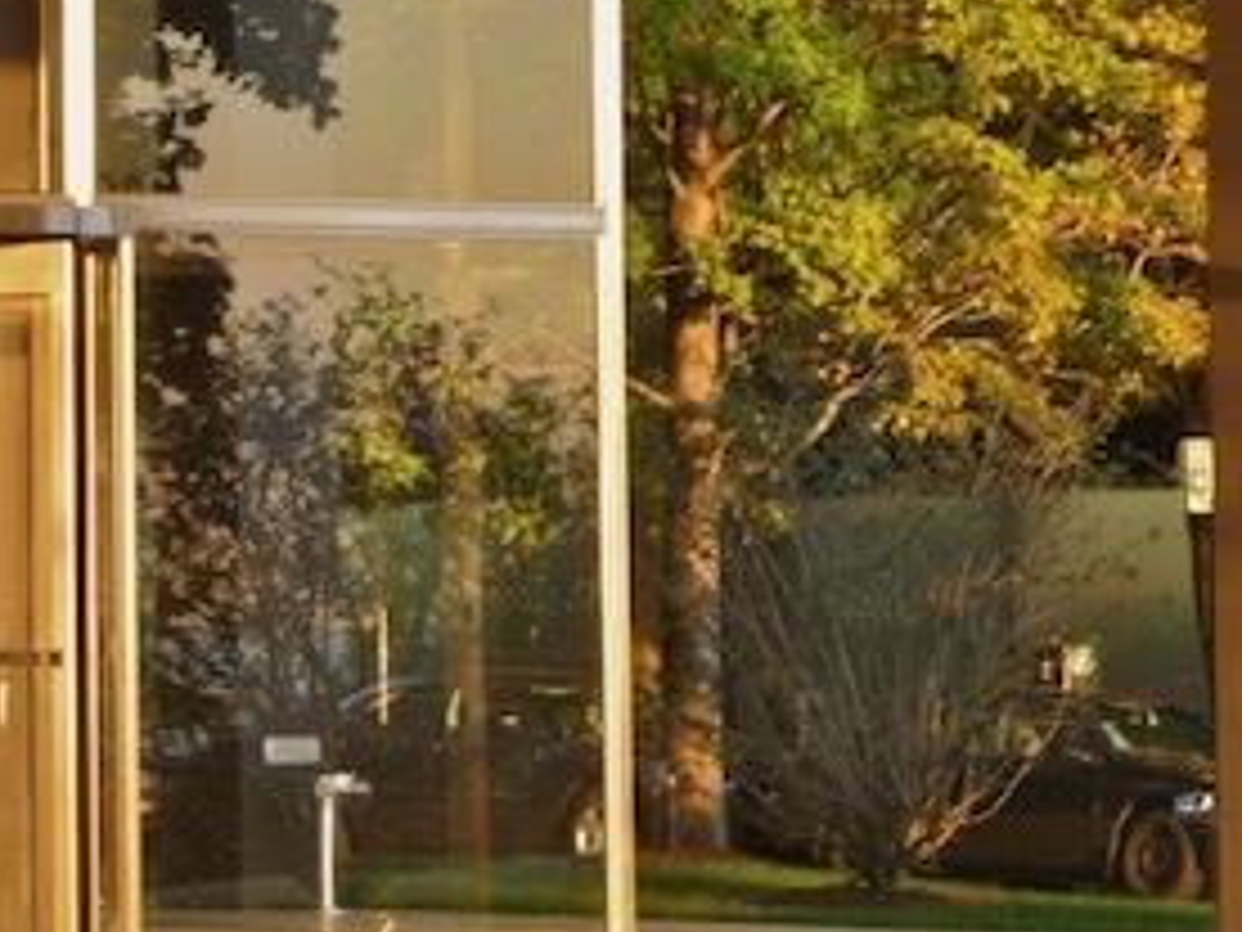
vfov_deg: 5.4
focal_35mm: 276
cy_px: 257
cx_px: -45
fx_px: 9903
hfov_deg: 7.1
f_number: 4.7
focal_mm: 20.3
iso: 100
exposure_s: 1/60
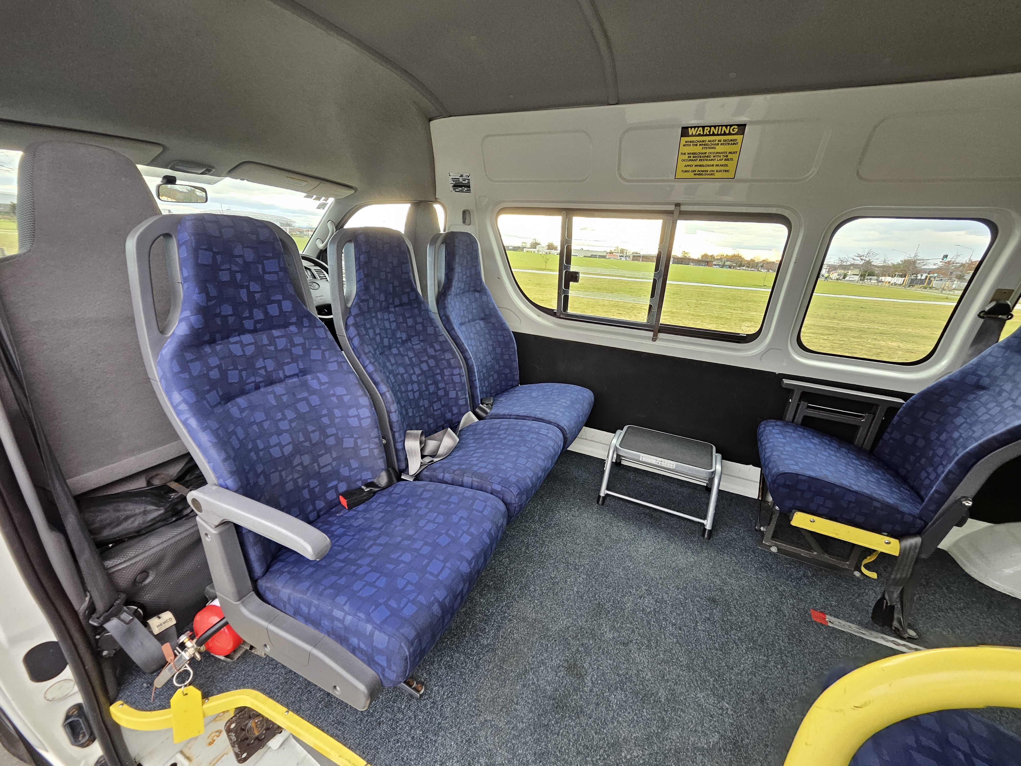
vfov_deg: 89.9
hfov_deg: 106.2
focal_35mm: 13
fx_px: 383
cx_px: 510
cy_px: 383
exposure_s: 1/50
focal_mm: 1.74
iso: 100
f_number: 2.2
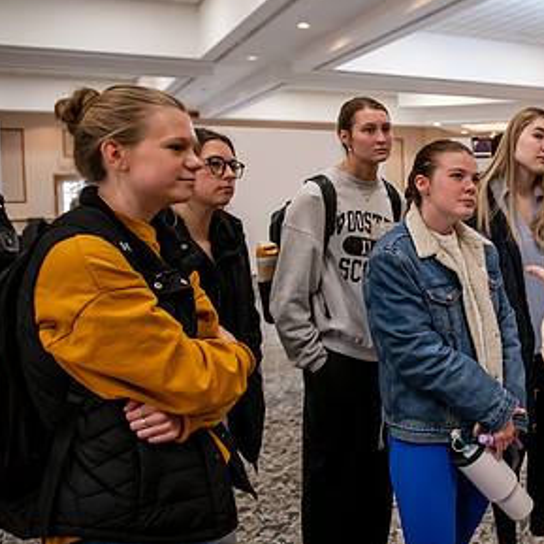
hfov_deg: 37.6
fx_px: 729
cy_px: 244
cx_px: 510
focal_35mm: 41
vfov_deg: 40.9
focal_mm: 24
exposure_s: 1/160
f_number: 3.2
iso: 1600
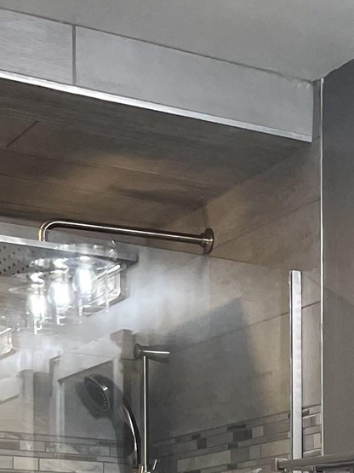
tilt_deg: -0.9
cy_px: 616
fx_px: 1473
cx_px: 632
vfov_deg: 17.1
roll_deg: -0.7
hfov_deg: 12.5
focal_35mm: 108
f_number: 1.5
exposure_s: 1/139
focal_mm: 5.7
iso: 64
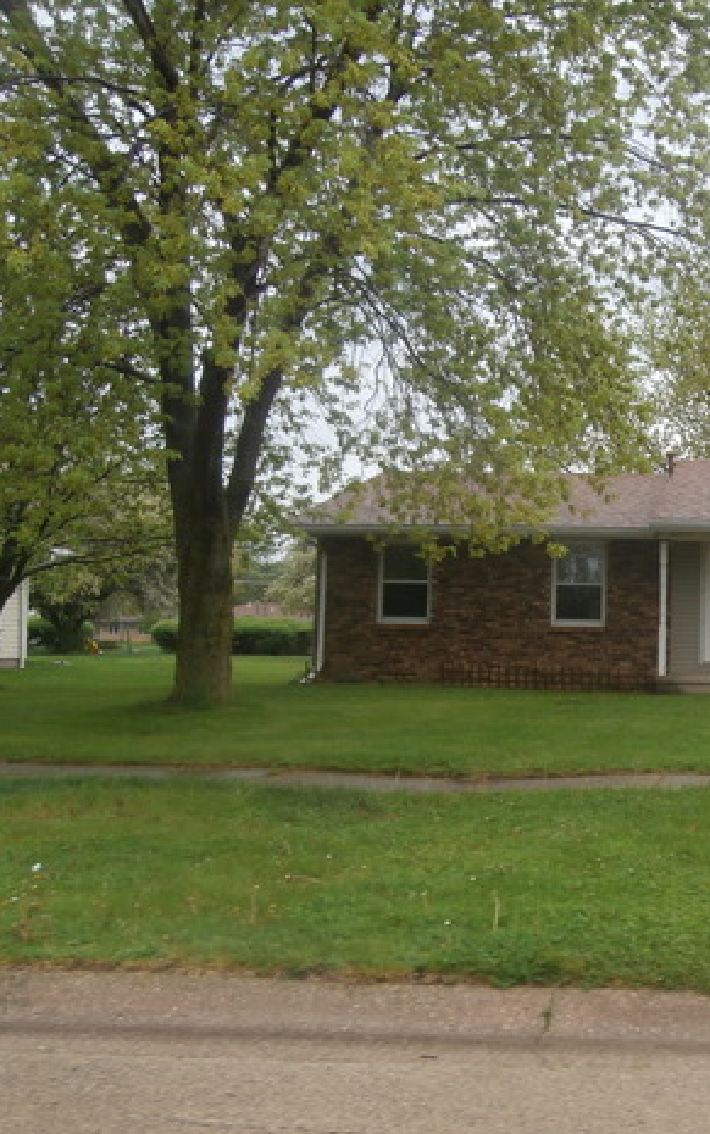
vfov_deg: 55.3
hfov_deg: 32.8
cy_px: 583
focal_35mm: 35
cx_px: 737
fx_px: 1083
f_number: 3
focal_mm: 4.2
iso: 100
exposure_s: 1/125
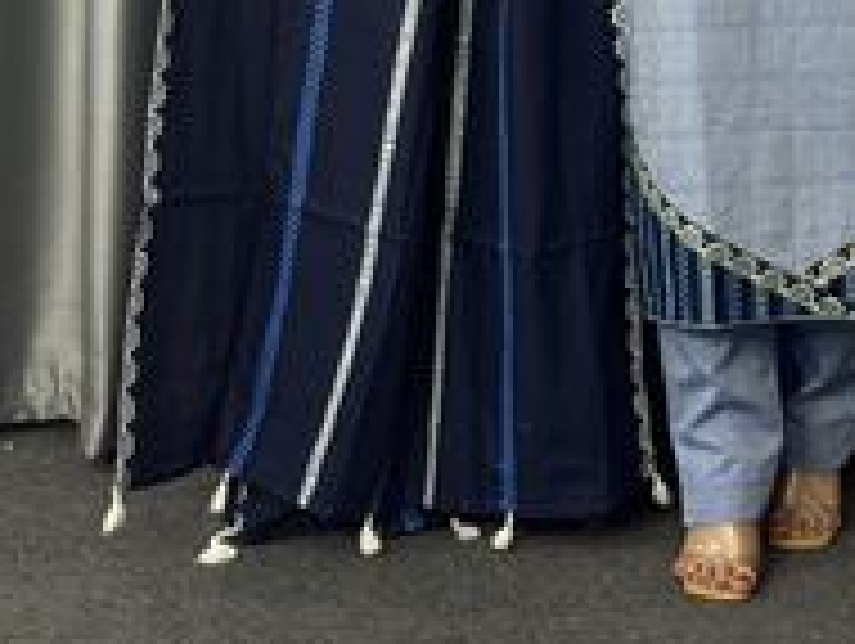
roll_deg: -0.7
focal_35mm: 106
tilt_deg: -3.3
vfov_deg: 13.5
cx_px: 686
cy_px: -180
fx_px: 2621
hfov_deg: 18.4
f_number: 1.78
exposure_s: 1/50
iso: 100
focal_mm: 6.76
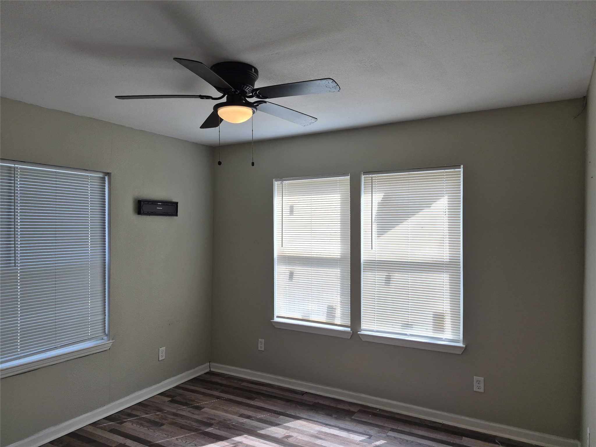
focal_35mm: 23
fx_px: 396
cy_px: 224
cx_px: 298
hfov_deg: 73.9
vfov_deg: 58.9
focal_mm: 5.4
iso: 80
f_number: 1.8
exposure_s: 1/928
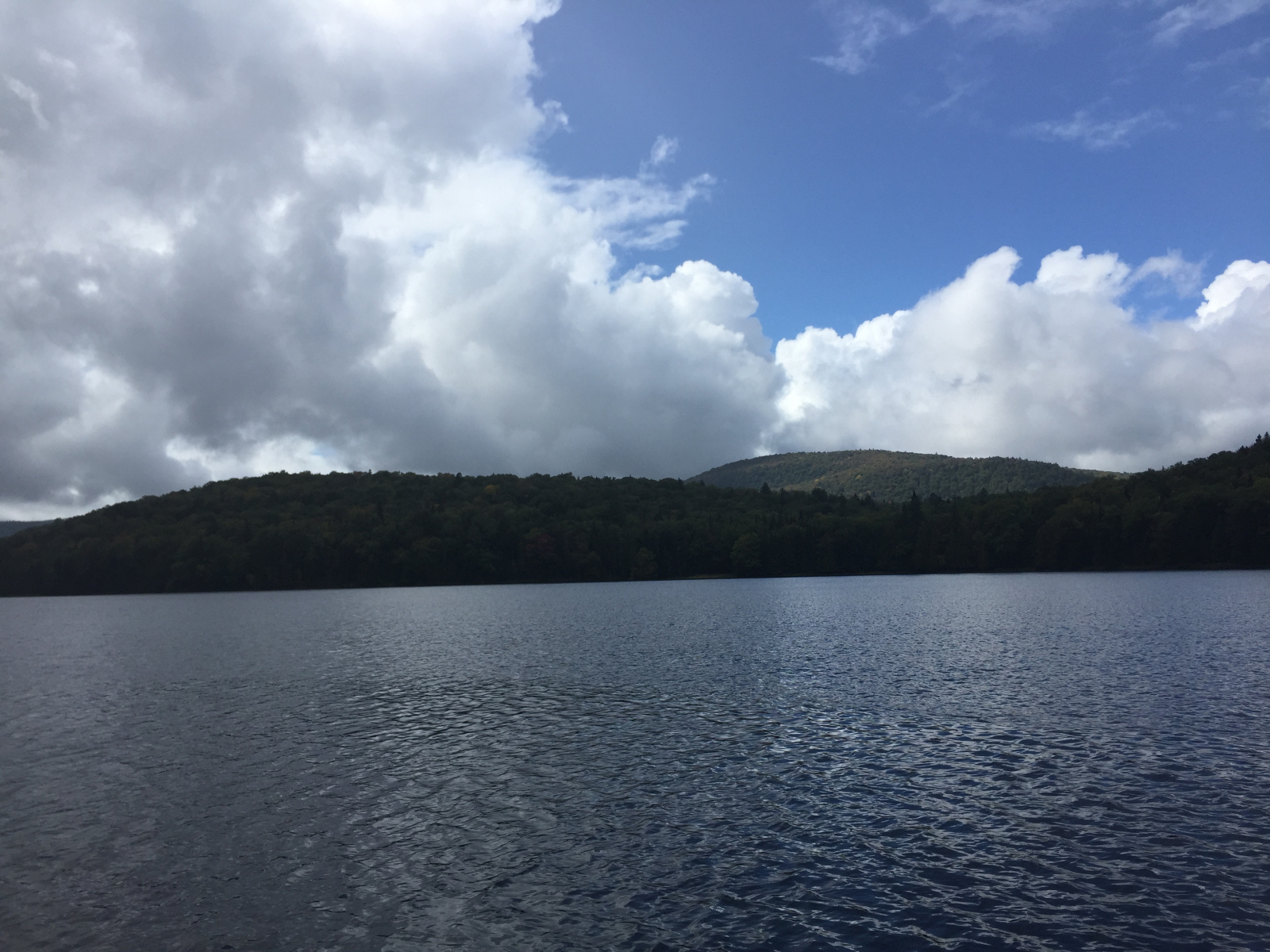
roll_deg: +1.7
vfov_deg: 48.2
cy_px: 476
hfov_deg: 61.7
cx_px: 635
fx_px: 1064
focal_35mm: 29
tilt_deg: +6.0
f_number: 2.2
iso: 32
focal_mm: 4.15
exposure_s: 1/3300
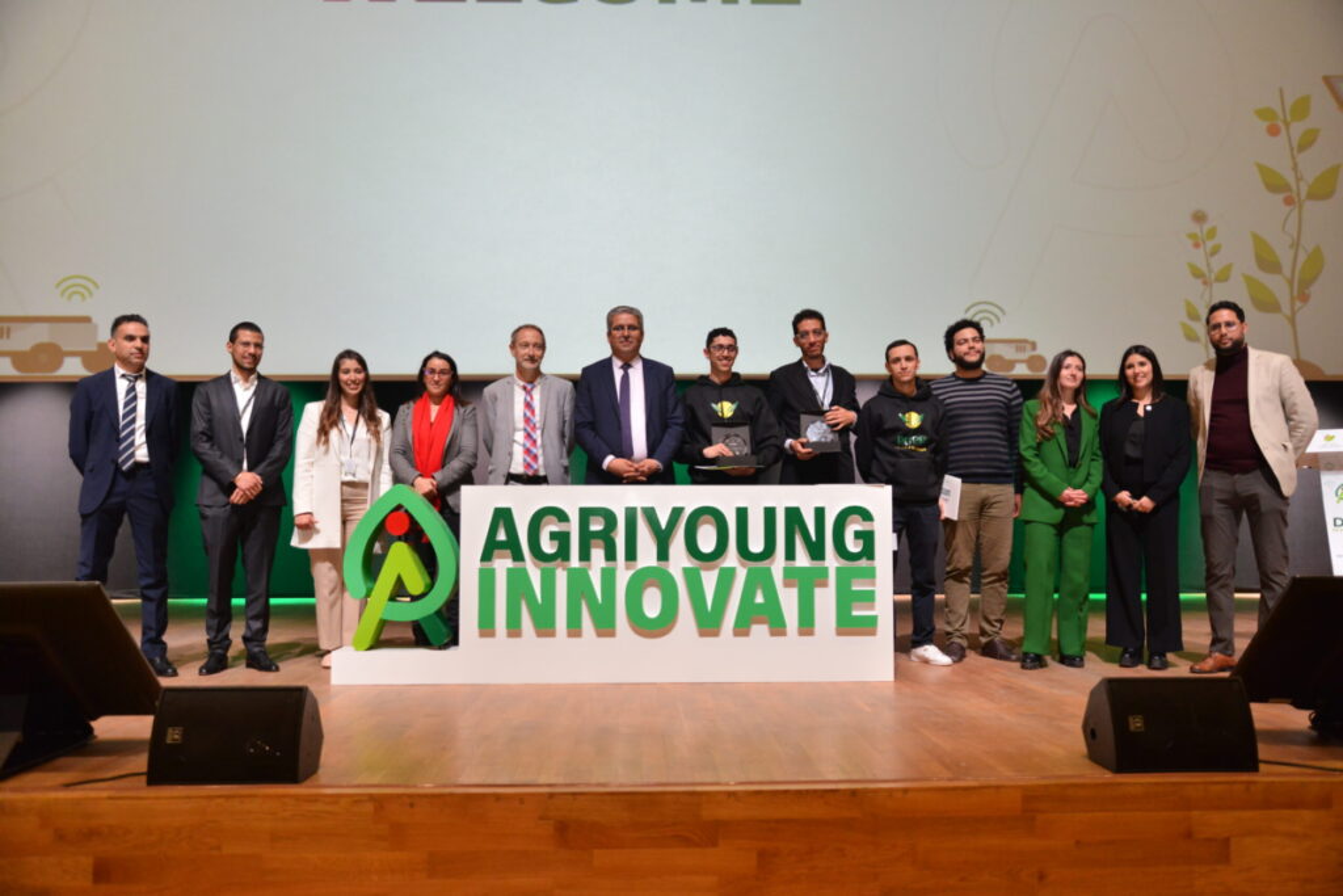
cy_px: 448
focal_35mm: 31
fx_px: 1157
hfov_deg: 60.3
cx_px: 672
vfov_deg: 42.3
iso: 1600
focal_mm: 31
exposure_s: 1/100
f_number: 4
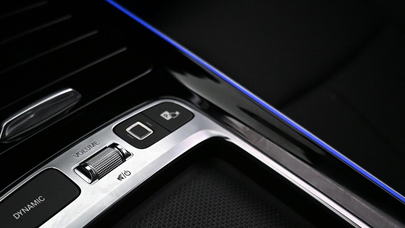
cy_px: 172
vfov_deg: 29.2
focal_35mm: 40
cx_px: 90
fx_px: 430
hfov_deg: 48.1
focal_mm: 16
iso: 4000
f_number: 3.5
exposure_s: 1/160
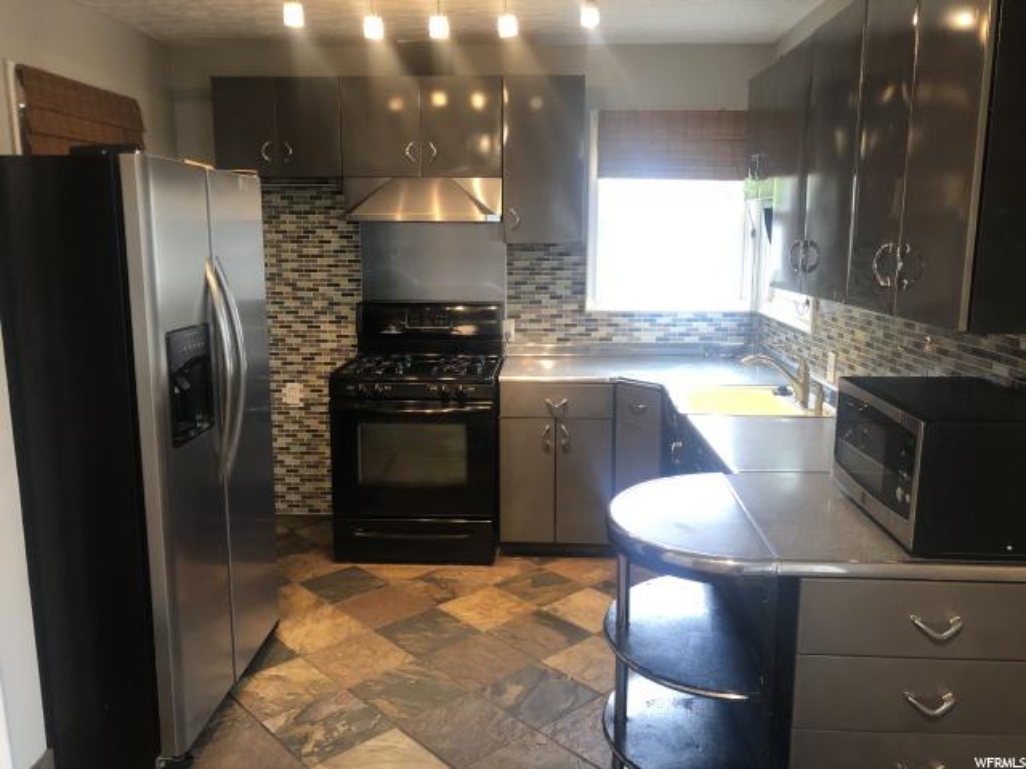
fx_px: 830
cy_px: 384
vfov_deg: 49.7
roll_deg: +0.6
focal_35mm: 28
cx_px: 513
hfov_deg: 63.4
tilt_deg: -10.2
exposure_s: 1/15
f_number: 1.8
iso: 50
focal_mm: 4
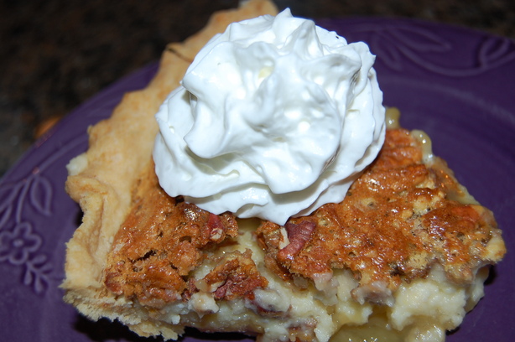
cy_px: 171
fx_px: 686
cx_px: 258
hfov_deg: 41.2
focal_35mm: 48
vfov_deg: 28.0
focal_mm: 32
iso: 220
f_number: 4.5
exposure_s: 1/60
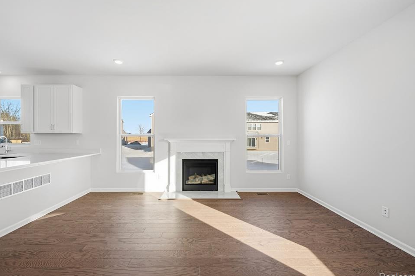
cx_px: 201
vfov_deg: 77.3
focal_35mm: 15
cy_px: 136
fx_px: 173
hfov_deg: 100.4
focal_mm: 14
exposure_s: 1/40
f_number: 9
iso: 50
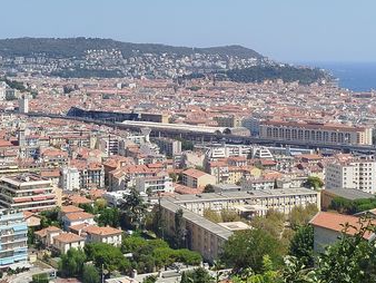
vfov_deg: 20.5
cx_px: 161
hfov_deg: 27.4
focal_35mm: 71
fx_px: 772
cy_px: 59
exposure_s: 1/1063
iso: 50
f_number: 1.7
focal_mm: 5.31
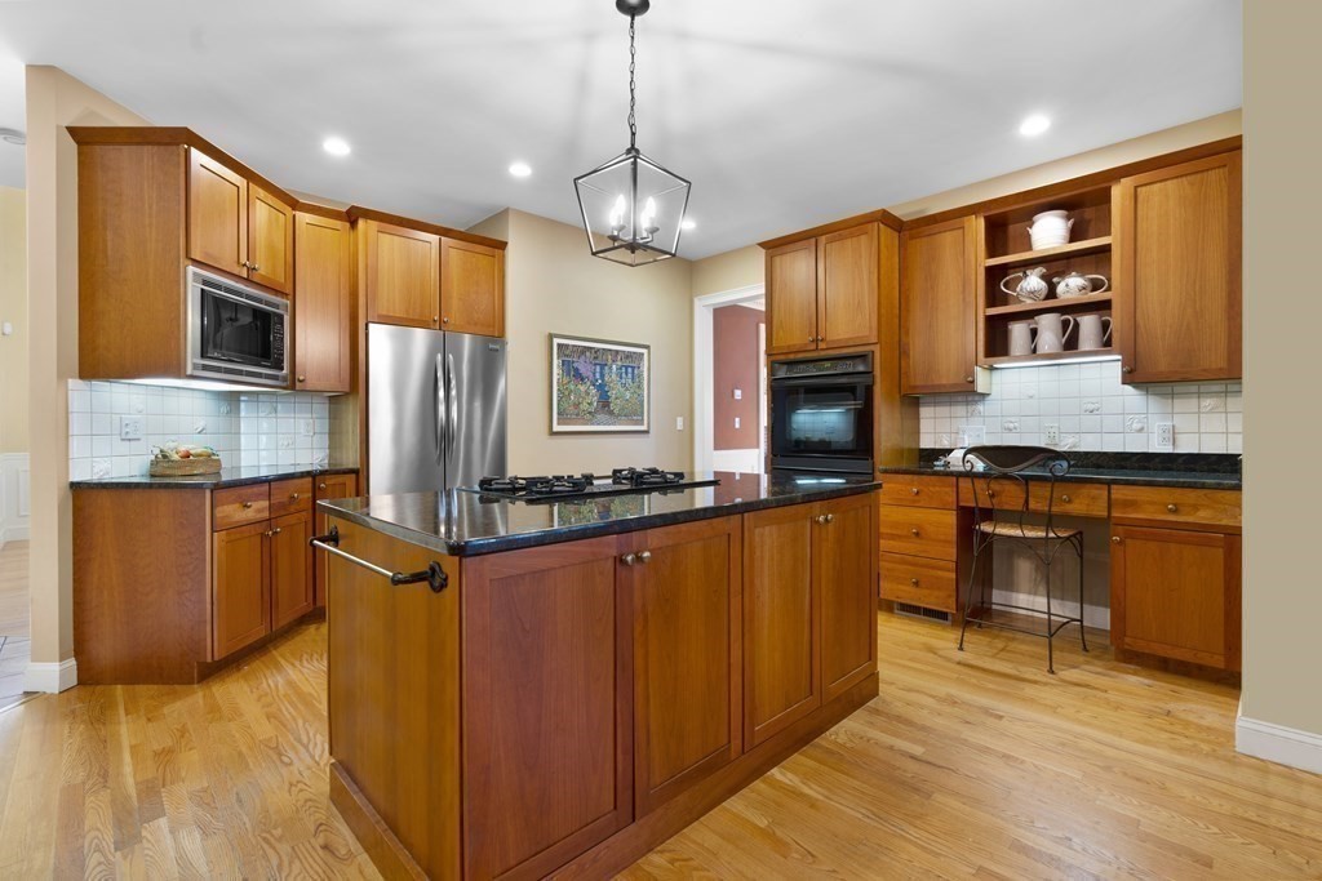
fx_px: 588
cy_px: 440
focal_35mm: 16
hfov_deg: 96.7
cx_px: 661
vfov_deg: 73.8
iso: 100
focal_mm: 16
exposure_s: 4
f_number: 8
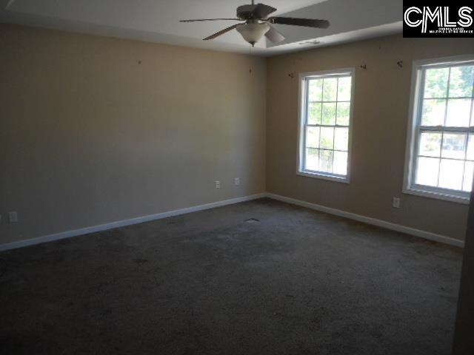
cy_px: 178
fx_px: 342
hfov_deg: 69.4
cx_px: 237
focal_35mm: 25
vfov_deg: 54.9
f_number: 3.7
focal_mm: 4.5
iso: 140
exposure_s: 1/30
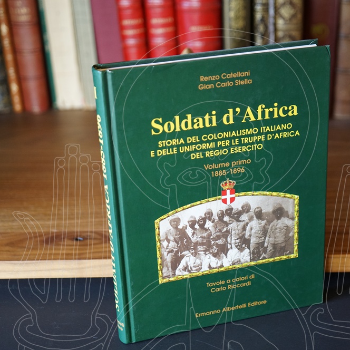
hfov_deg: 26.8
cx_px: 213
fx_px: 732
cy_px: 175
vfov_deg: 26.9
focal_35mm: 64
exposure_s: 1/160
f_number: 2.8
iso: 1600
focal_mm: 50
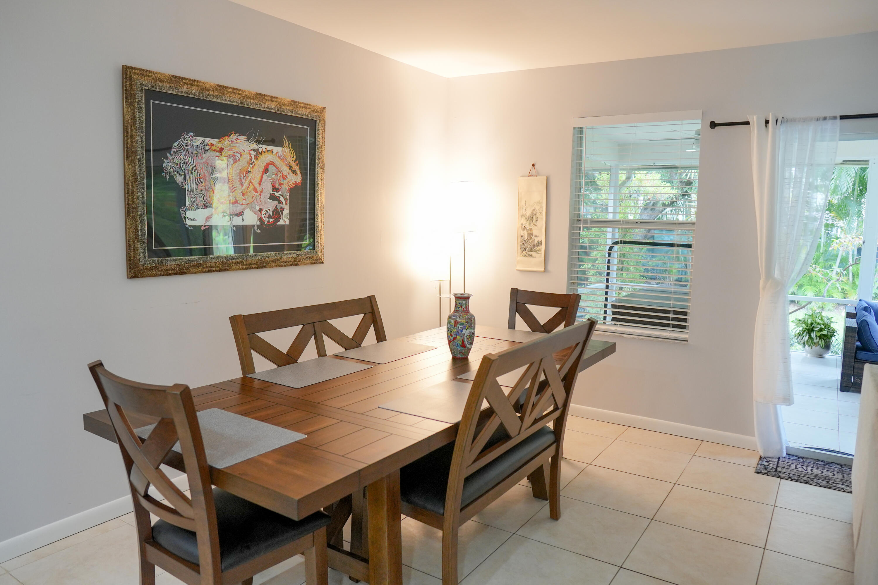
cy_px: 292
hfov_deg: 73.7
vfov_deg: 53.1
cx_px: 439
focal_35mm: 24
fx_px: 585
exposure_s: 1/100
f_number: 2.2
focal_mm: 16
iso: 500
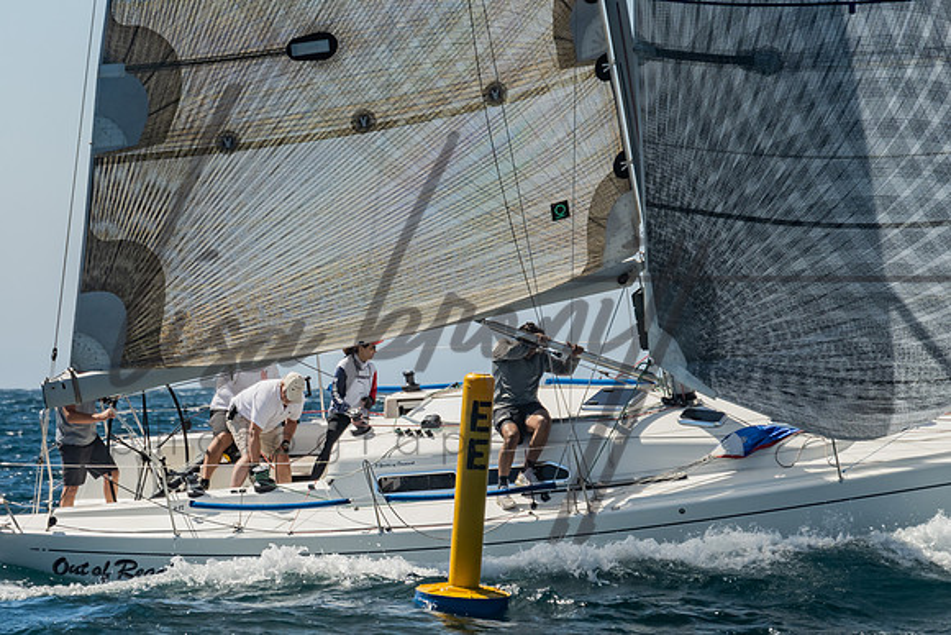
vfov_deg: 5.0
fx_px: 7271
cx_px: 266
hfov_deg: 7.5
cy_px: 289
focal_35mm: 275
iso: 160
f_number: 6.3
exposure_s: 1/640
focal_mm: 135
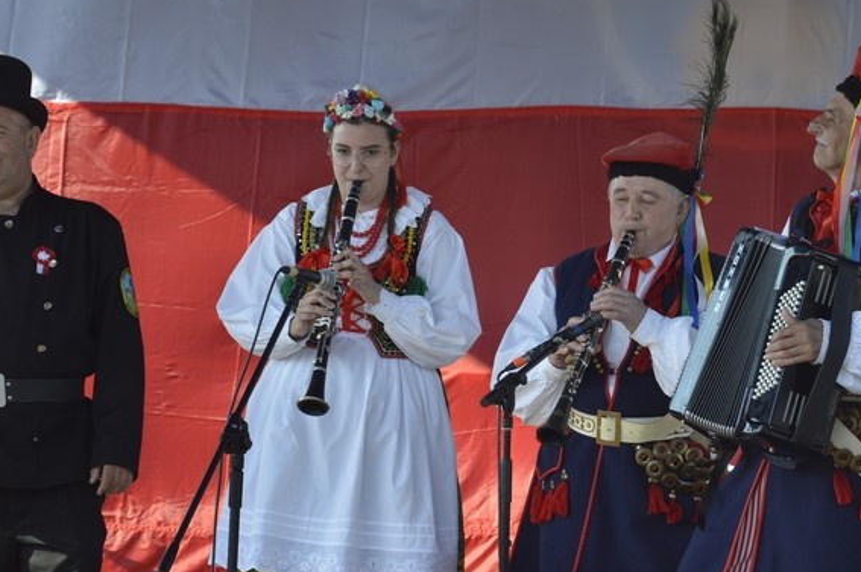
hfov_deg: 11.2
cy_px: 372
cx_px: 421
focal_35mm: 183
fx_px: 4373
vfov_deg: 7.5
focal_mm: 92
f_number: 5.6
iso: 200
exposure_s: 1/320
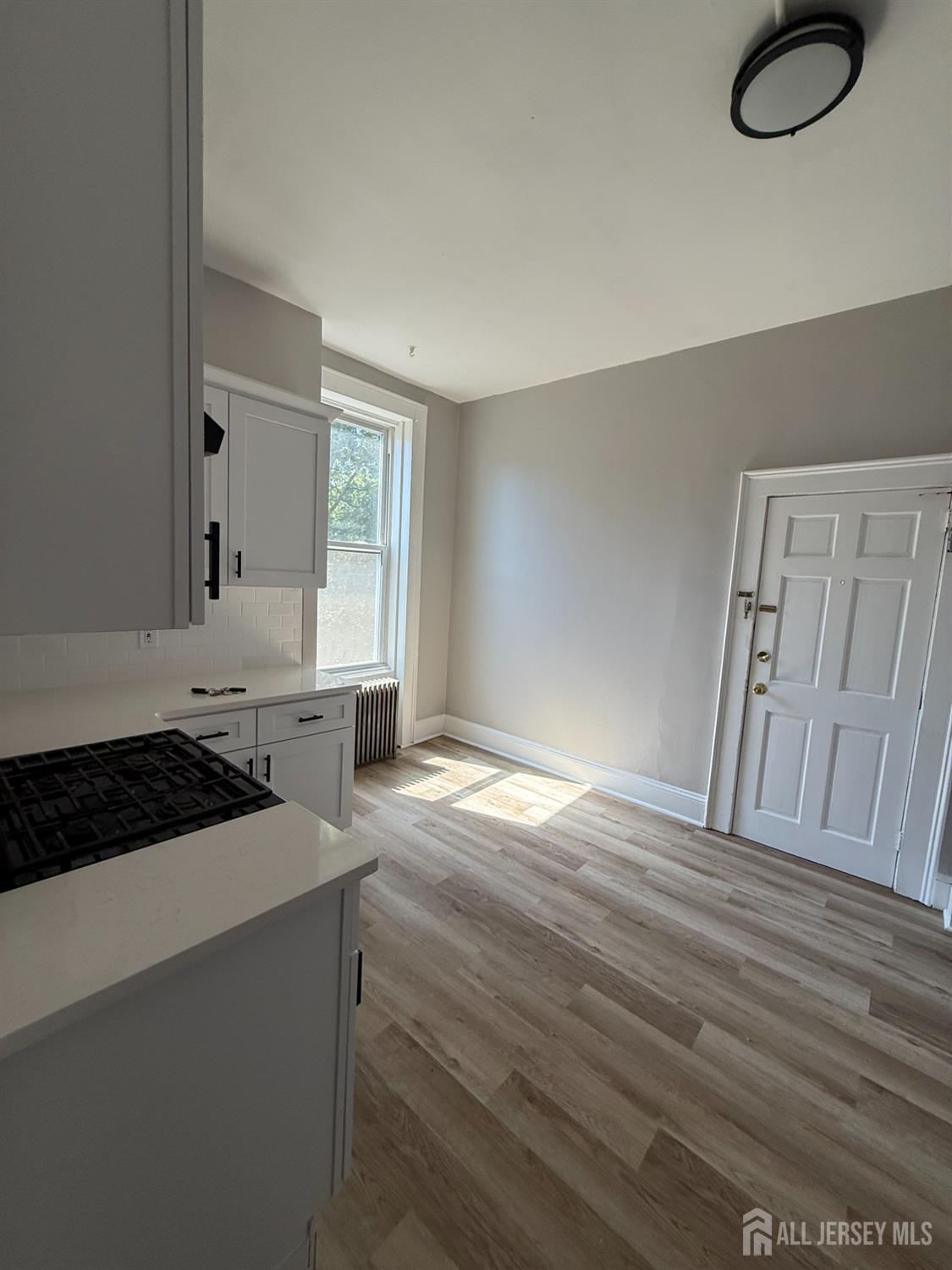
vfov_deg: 102.1
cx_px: 476
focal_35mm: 14
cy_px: 635
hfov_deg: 85.7
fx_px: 513
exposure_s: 1/245
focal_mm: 2.22
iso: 64
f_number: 2.2
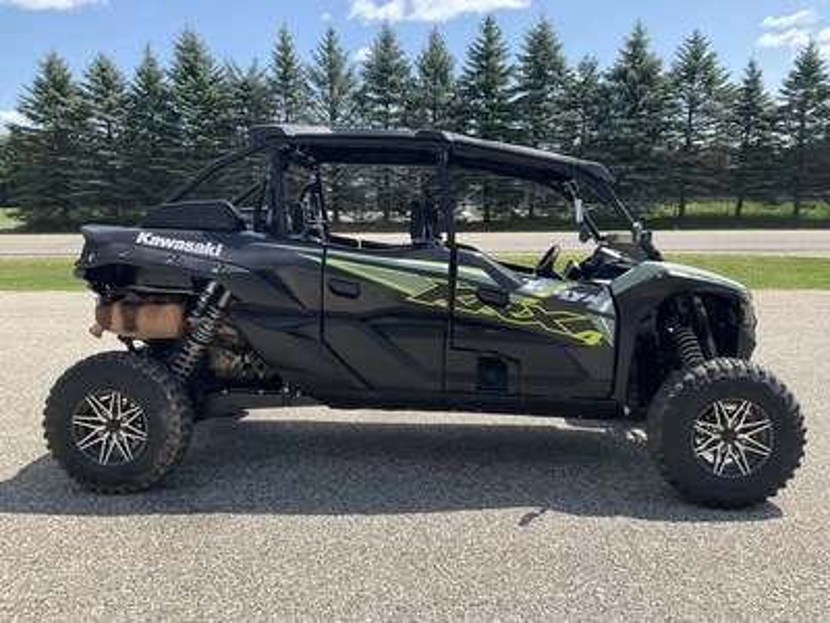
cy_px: 312
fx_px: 695
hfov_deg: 61.7
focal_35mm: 29
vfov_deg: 48.2
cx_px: 415
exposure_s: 1/1015
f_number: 1.8
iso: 25
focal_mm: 3
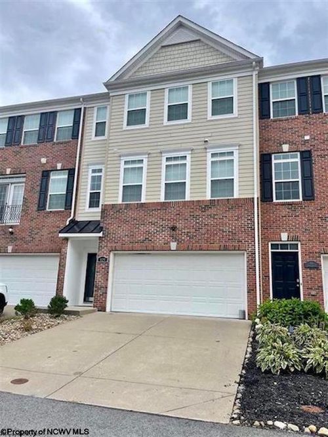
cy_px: 218
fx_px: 329
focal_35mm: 26
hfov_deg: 53.0
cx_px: 164
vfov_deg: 67.3
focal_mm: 5.1
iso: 32
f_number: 1.6
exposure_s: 1/1739
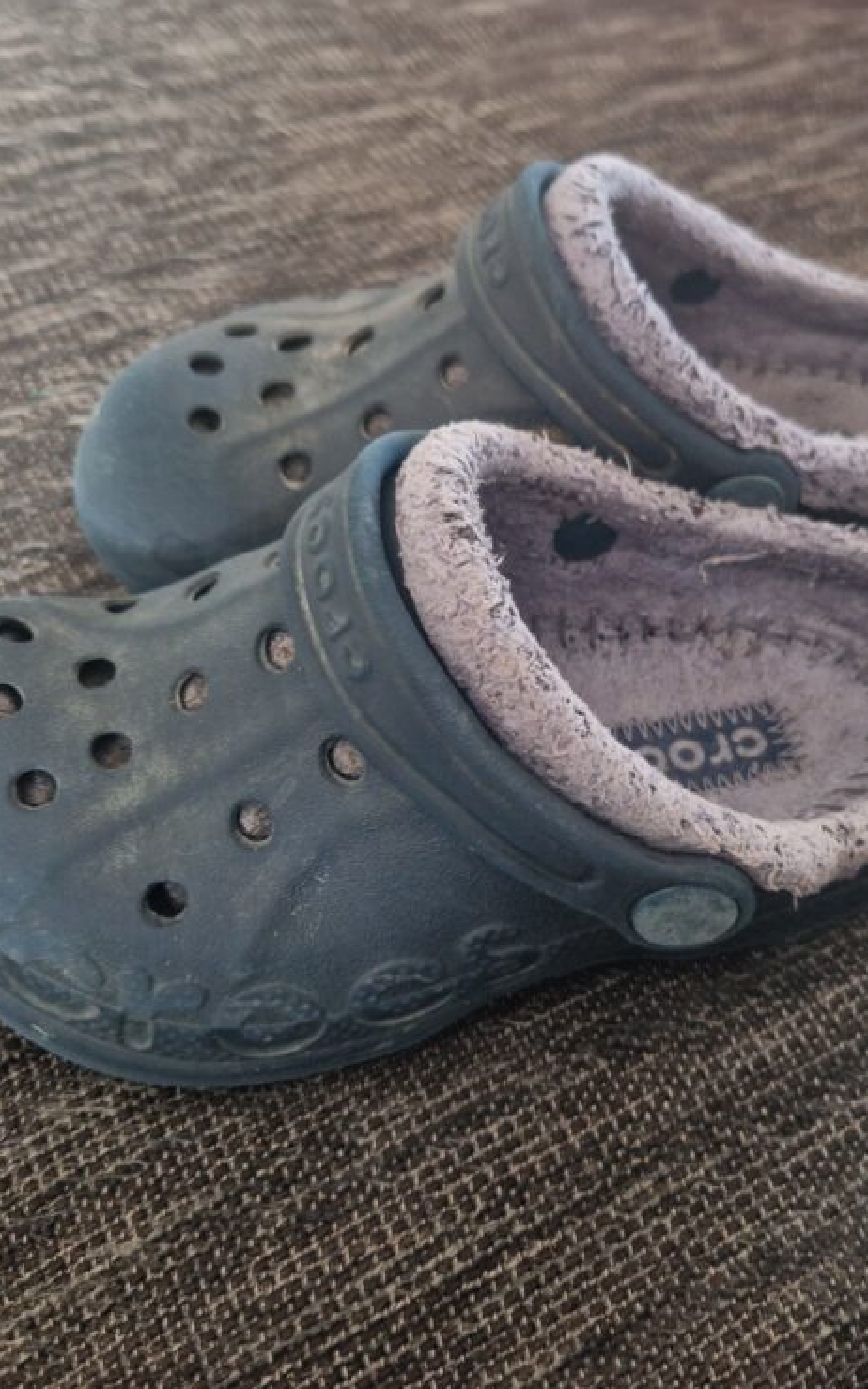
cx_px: 507
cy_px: 703
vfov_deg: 58.1
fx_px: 1249
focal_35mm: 33
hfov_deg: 38.2
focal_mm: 5.4
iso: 1000
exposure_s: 1/25
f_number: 1.8
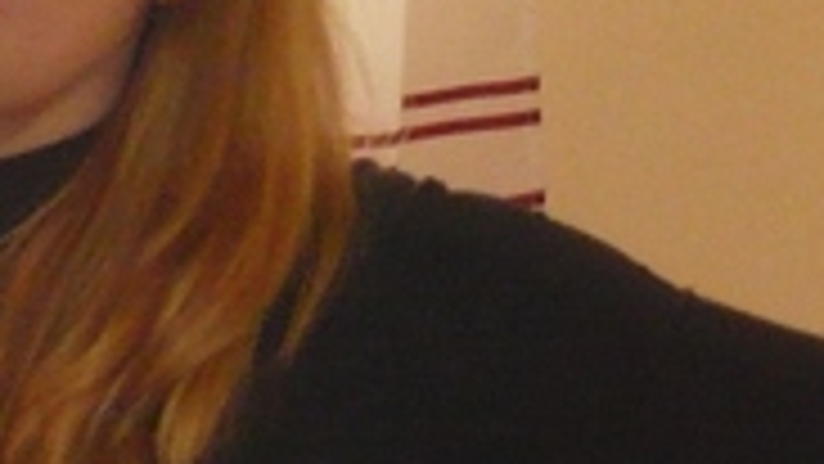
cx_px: 81
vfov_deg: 2.8
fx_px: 9397
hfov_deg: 5.0
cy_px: 45
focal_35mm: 430
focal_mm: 11.7
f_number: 4
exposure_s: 1/50
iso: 320
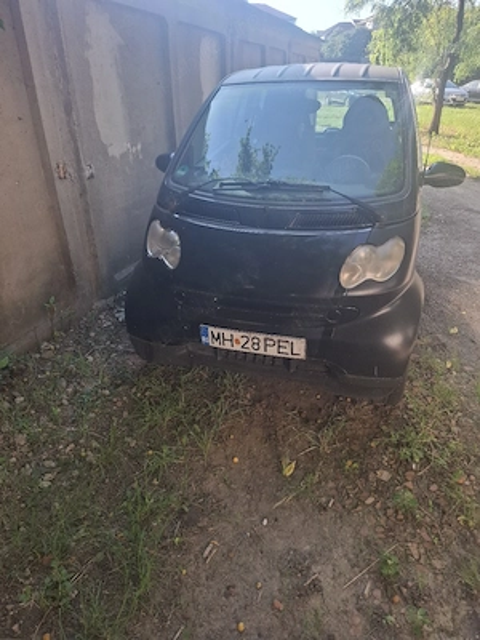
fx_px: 425
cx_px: 240
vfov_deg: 73.9
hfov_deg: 58.9
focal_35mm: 23
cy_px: 320
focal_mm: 5.54
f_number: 1.8
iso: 50
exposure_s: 1/152
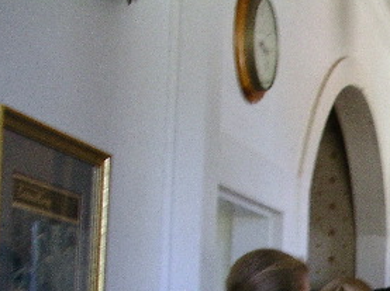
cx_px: 524
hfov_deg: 17.2
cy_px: 402
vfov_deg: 13.2
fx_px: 1204
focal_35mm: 107
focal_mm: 7.8
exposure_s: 1/35
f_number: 2.8
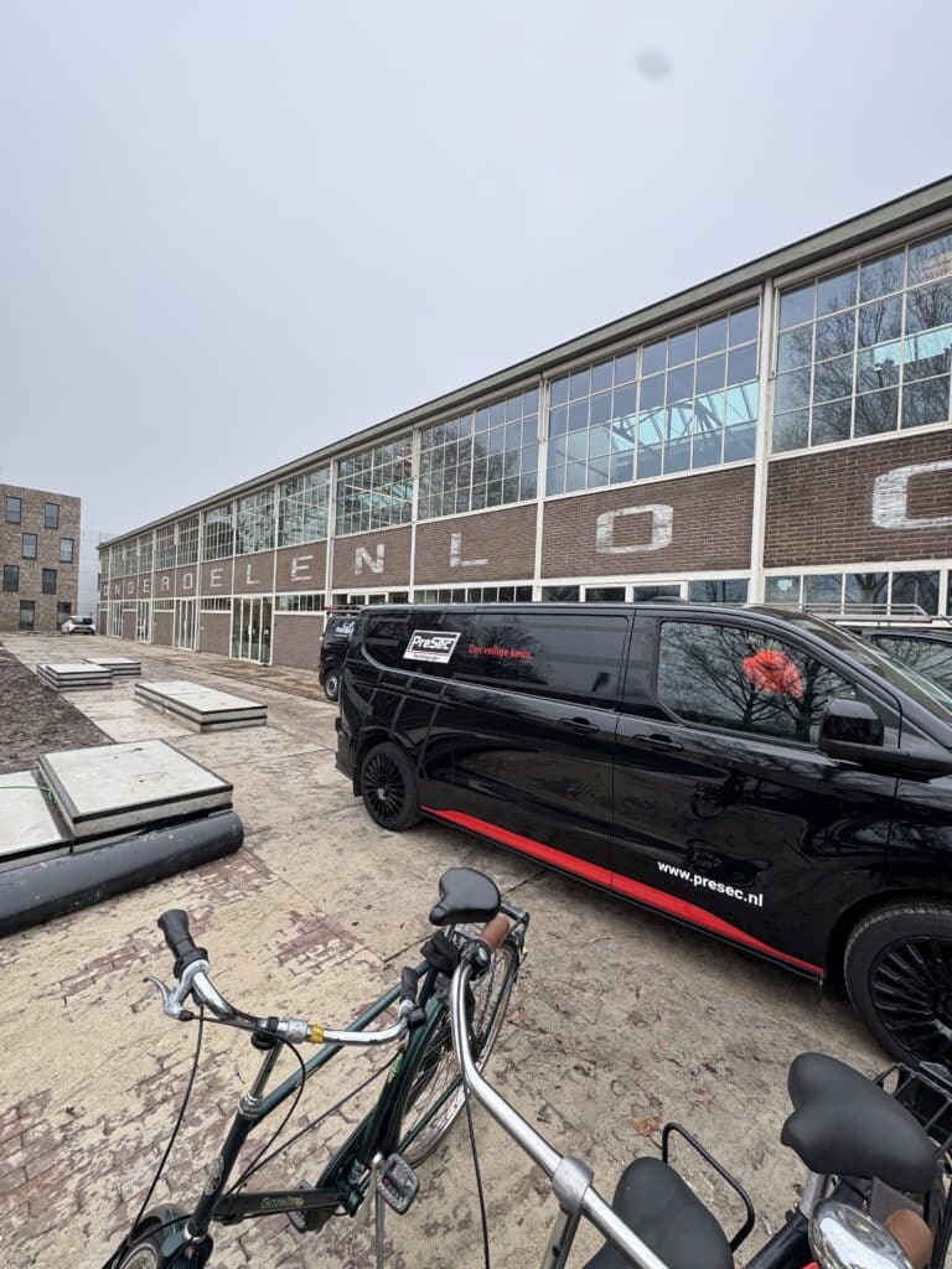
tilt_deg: -0.2
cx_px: 476
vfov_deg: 102.1
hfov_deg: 85.7
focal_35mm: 14
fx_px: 513
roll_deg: -2.4
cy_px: 634
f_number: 2.2
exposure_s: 1/99
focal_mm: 2.22
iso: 50
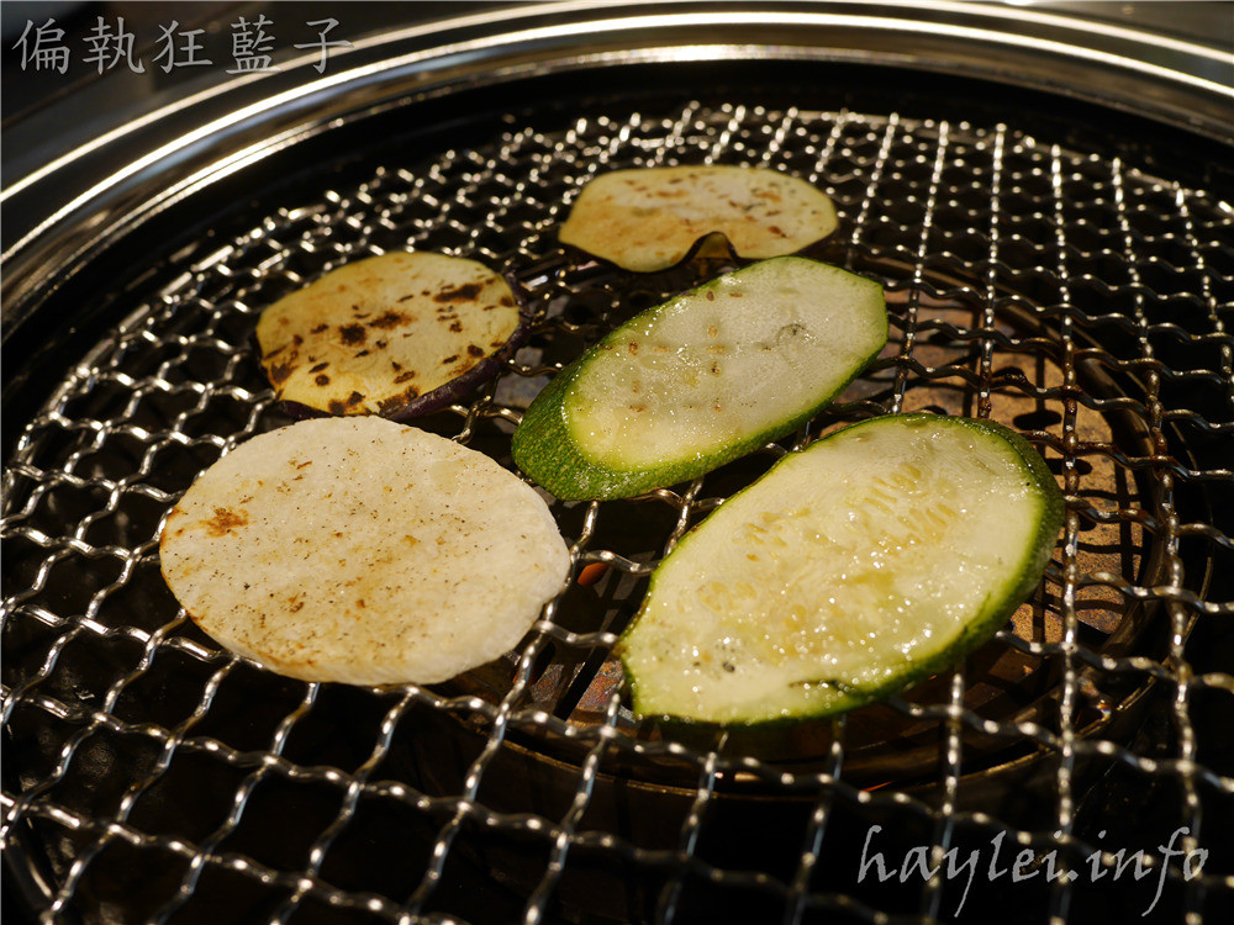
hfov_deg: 60.0
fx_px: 1069
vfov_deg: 46.8
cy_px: 462
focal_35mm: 30
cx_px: 617
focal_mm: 15
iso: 500
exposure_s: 1/60
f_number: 4.5
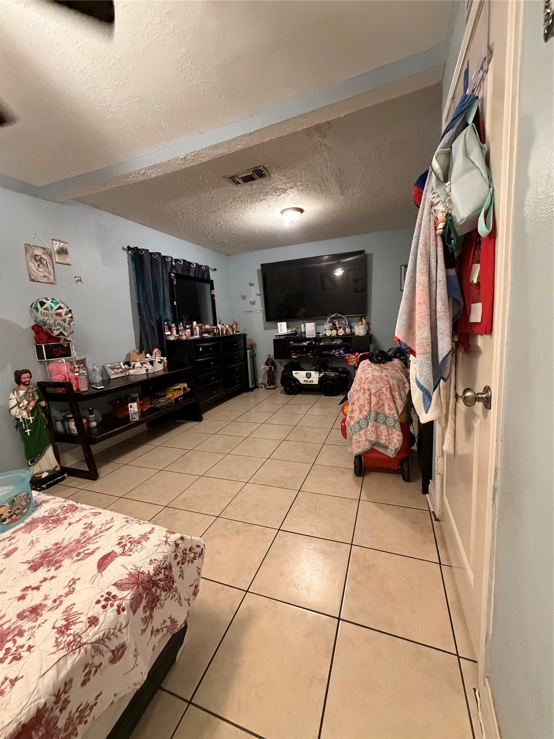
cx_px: 277
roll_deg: +3.1
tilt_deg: -9.8
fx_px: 299
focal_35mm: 14
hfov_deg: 85.7
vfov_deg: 102.1
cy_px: 370
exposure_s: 1/60
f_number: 2.2
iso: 800
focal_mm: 2.22
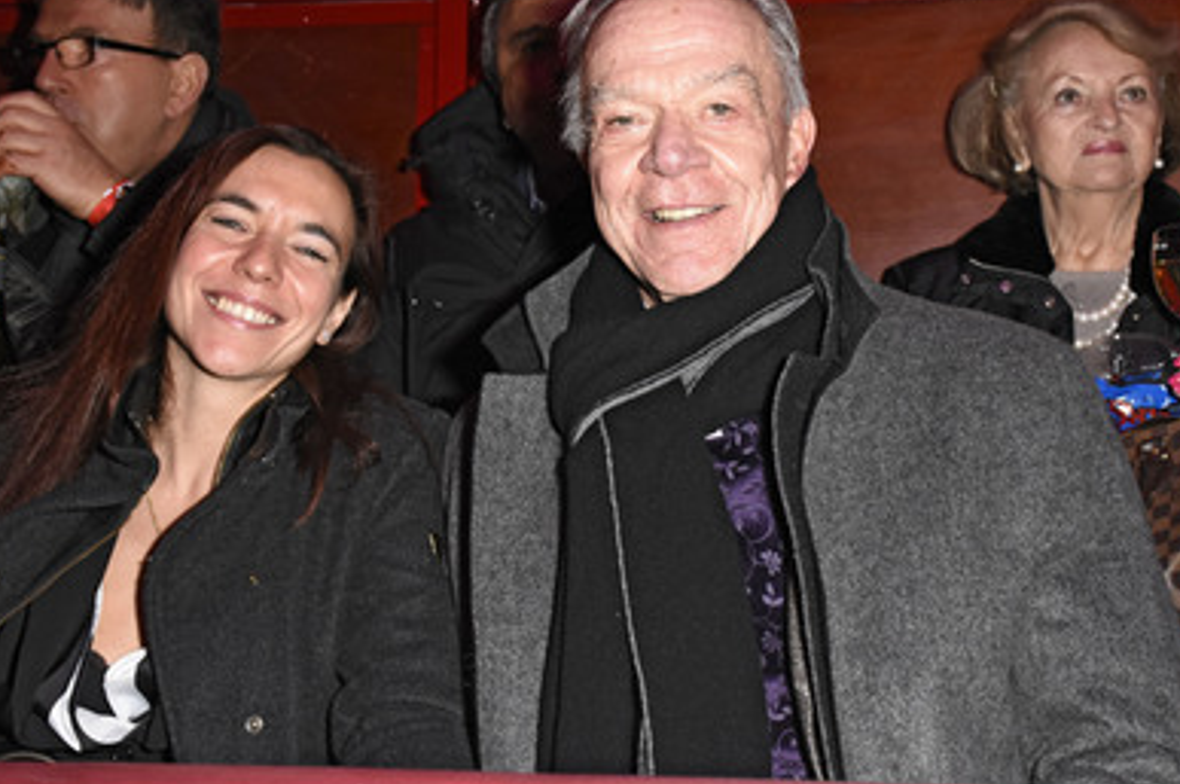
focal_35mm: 56
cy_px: 387
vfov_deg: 24.1
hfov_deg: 35.7
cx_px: 572
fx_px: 1833
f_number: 6.3
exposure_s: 1/125
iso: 2500
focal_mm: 32
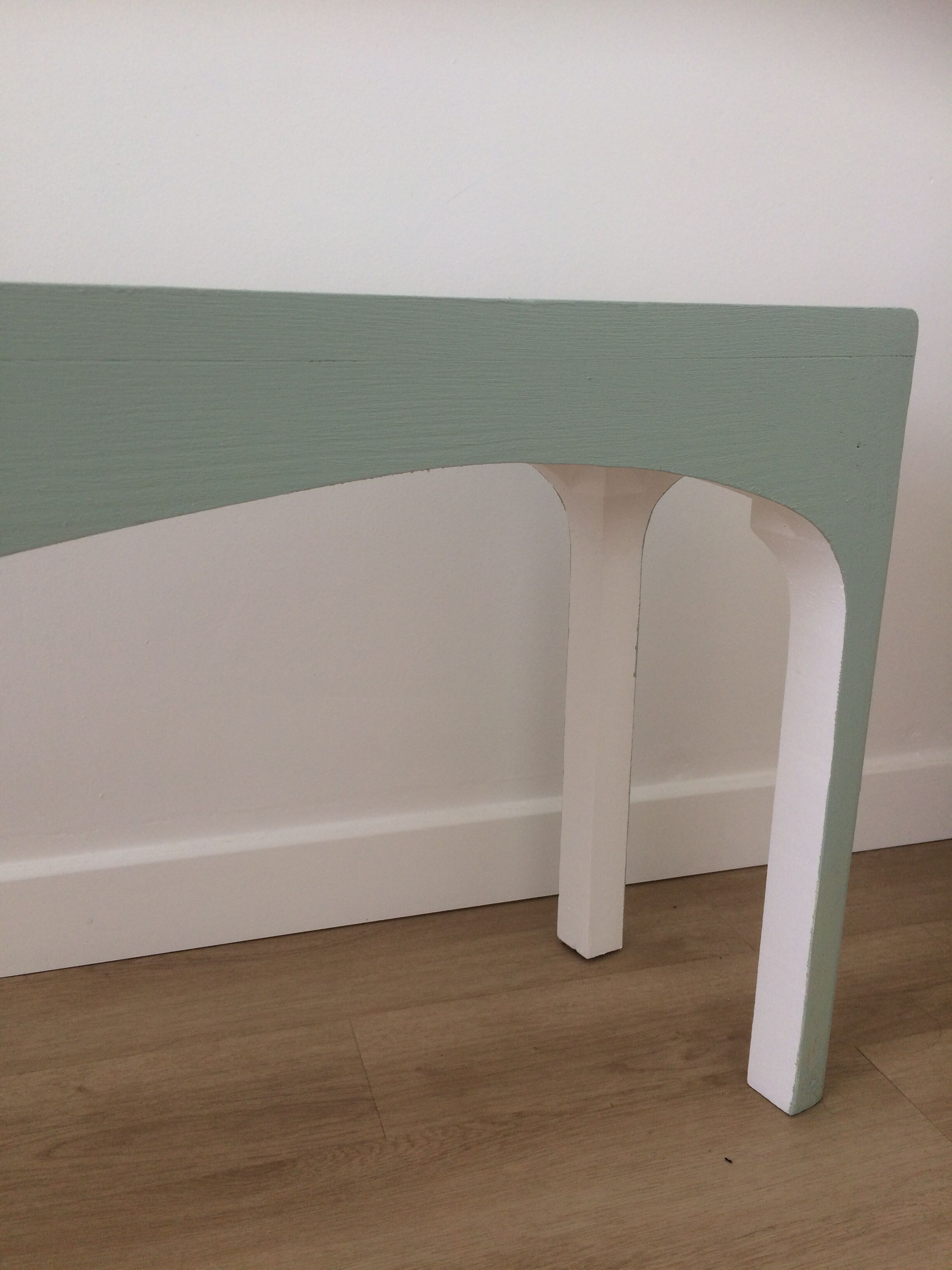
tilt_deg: -15.9
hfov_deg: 48.2
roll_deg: +1.2
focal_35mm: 29
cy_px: 635
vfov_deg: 61.7
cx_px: 476
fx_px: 1063
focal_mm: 4.15
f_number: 2.2
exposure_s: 1/100
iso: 50
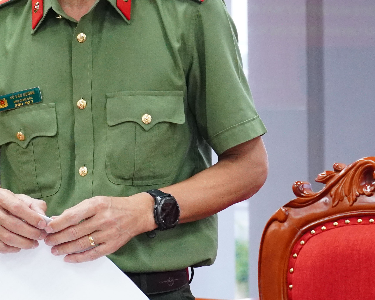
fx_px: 2323
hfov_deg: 9.2
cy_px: 67
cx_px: 201
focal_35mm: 209
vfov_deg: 7.4
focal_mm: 53
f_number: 5.6
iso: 2500
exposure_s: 1/125
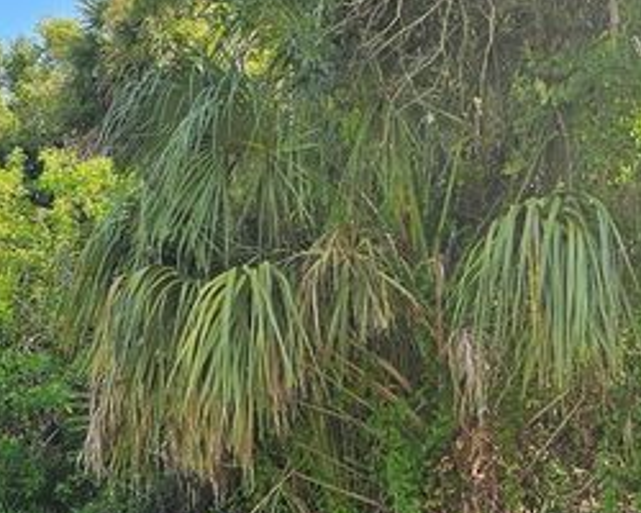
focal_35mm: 60
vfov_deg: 24.9
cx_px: 303
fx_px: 1138
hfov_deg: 31.4
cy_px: 422
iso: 12
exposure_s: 1/180
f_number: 1.7
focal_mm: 6.3
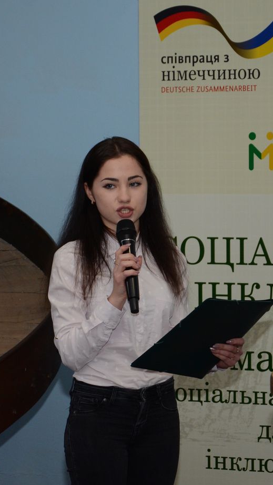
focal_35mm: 138
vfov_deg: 15.6
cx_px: 78
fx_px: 1776
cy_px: 242
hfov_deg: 8.8
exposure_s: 1/160
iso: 800
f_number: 5.6
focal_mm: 58
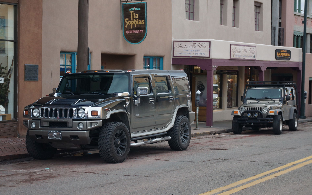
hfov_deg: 24.5
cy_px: 94
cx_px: 156
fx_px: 719
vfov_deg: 15.5
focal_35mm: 85
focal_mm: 55
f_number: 5.6
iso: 400
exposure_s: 1/100
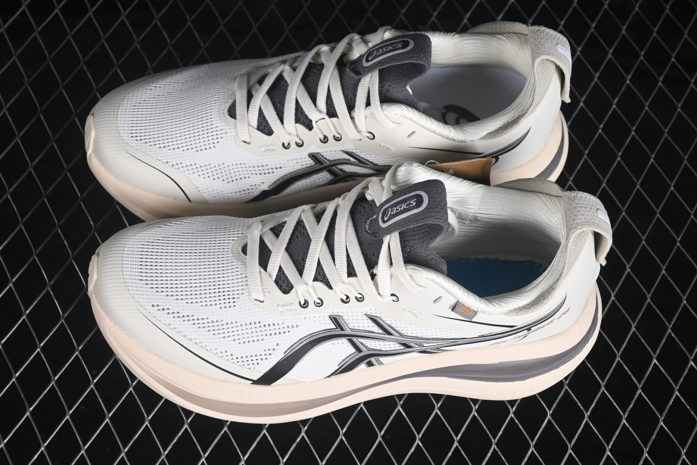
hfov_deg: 27.0
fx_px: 1452
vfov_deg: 18.2
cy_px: 232
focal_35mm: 75
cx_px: 348
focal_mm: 50
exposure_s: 1/80
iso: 160
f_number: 7.1
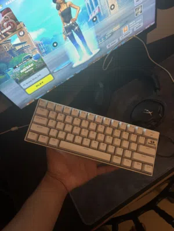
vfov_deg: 67.3
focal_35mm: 26
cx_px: 87
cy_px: 116
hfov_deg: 53.1
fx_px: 174
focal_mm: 5.96
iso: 80
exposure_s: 1/50
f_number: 1.6
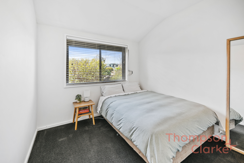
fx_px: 95
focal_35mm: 14
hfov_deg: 104.2
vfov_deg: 81.3
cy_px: 82
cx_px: 122
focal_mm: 14
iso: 100
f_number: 4
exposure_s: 1/6
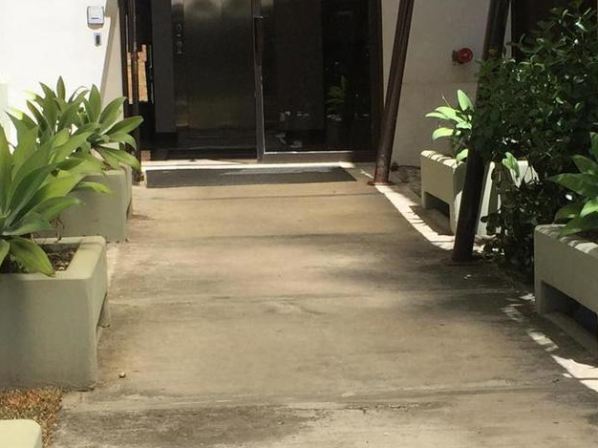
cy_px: 235
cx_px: 353
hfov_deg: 22.0
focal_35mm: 89
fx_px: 1537
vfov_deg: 16.6
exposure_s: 1/1647
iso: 32
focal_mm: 4.15
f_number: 2.2
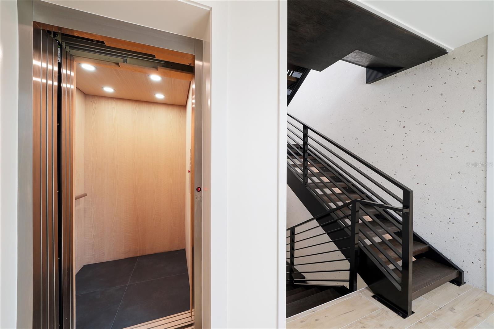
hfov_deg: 108.3
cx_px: 247
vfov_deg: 85.4
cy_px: 164
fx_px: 178
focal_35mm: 13
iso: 100
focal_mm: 13
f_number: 8
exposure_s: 1/13
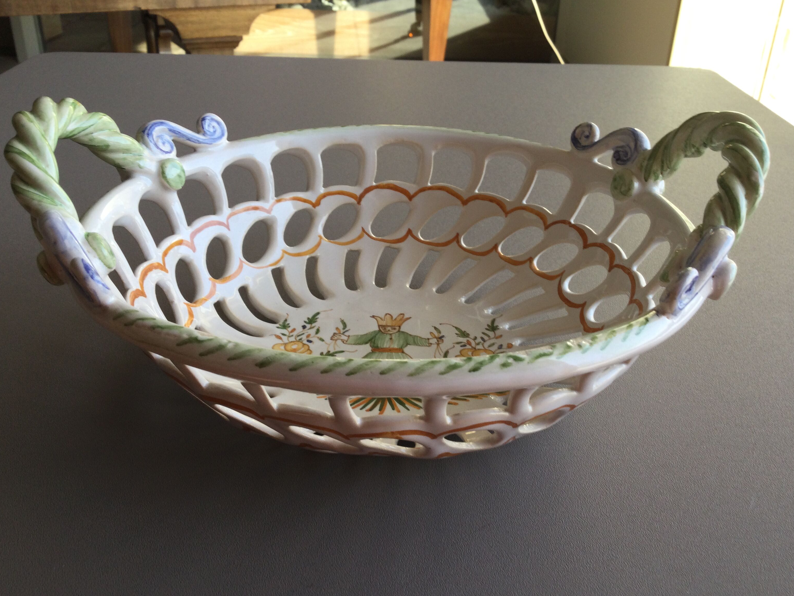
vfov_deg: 42.9
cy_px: 308
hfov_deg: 55.3
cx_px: 416
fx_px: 757
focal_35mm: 33
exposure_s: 1/106
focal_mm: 3.3
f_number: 2.4
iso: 25
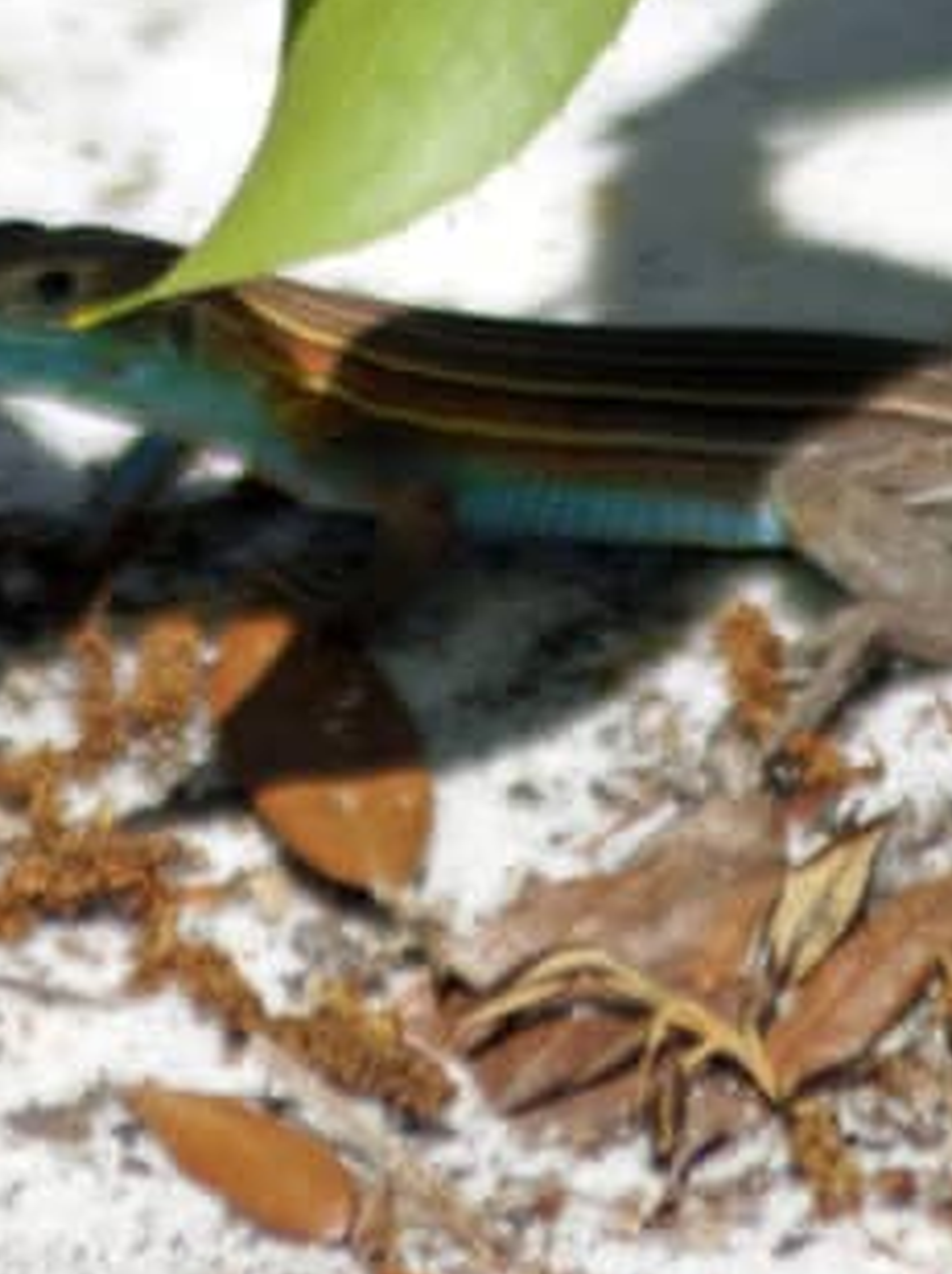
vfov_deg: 1.8
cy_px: 507
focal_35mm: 1078
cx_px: 441
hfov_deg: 1.4
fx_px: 39611
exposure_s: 1/500
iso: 100
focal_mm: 300
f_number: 5.6
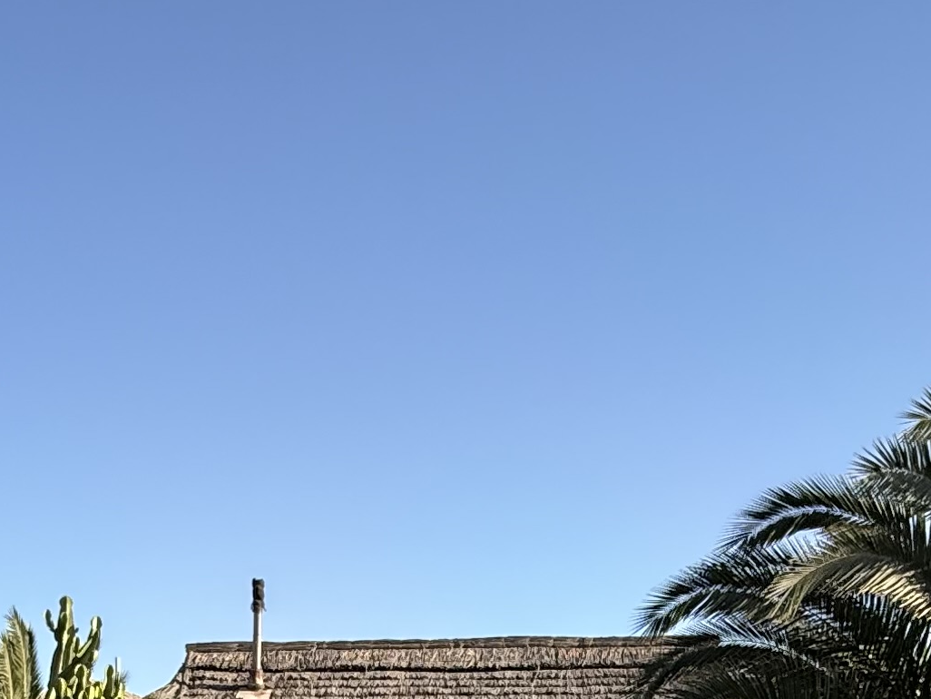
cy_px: 975
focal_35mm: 55
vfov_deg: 22.8
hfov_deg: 34.8
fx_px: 1480
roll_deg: +0.4
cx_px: 358
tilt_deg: -3.5
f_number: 2.2
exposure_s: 1/864
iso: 50
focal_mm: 2.22
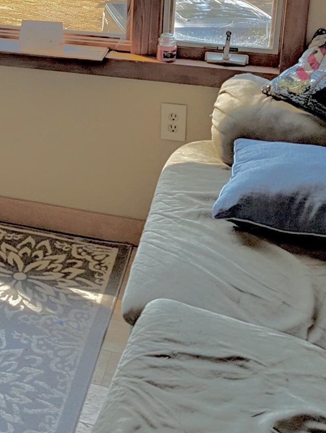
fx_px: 652
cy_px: 58
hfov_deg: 26.8
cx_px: 11
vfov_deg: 35.0
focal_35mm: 52
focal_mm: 6.9
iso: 22
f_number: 1.68
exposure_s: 1/242
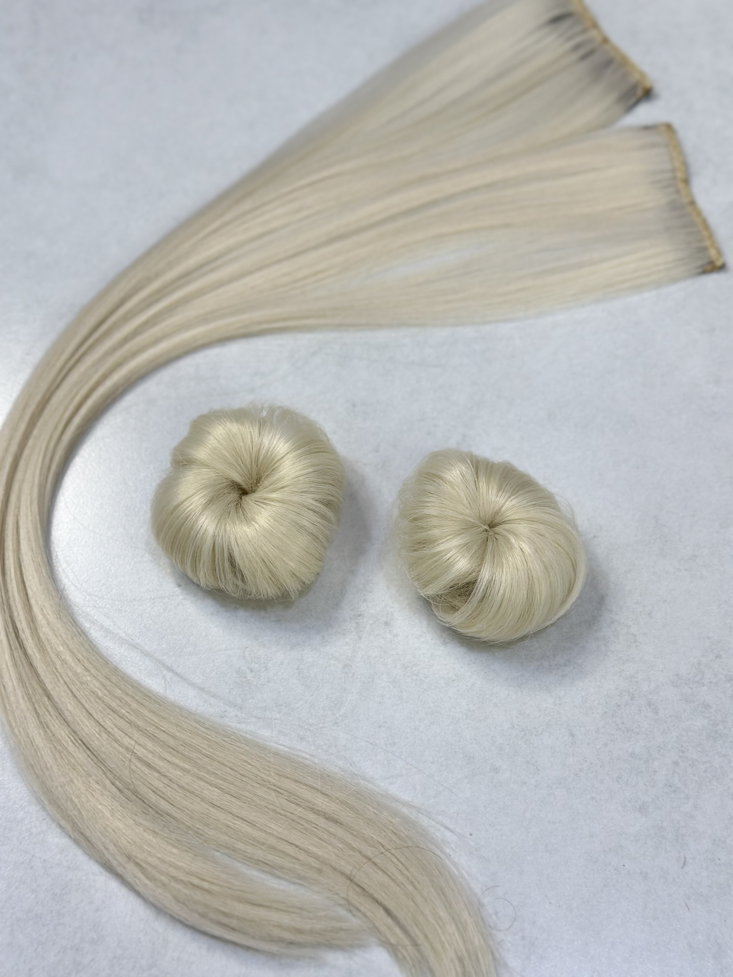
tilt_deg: -62.8
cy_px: 488
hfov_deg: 30.3
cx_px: 366
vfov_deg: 39.7
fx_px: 1355
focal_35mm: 48
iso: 100
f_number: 1.78
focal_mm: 6.86
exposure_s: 1/100
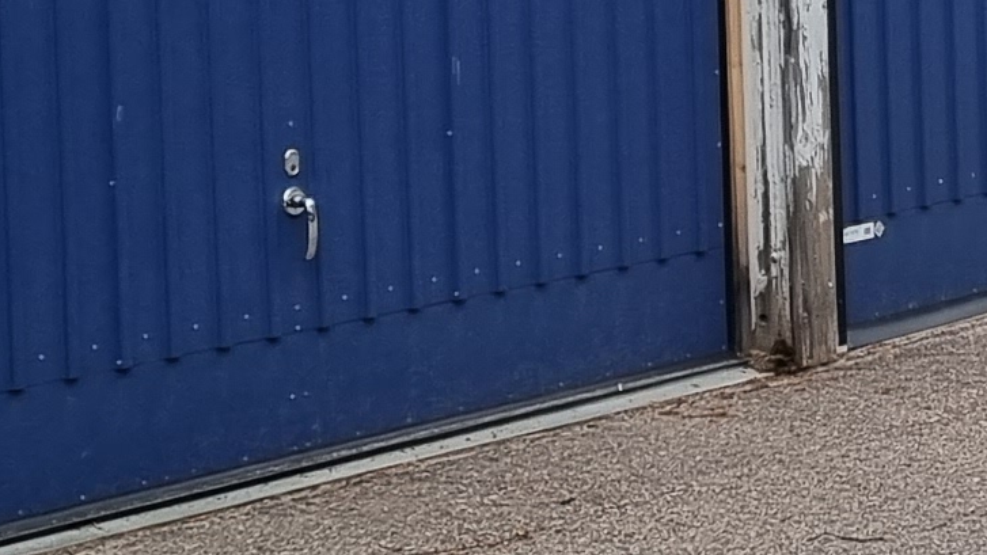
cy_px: -208
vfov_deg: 7.6
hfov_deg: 13.0
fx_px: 4109
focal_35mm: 157
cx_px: 1421
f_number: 1.8
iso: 50
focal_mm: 5.4
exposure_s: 1/1288
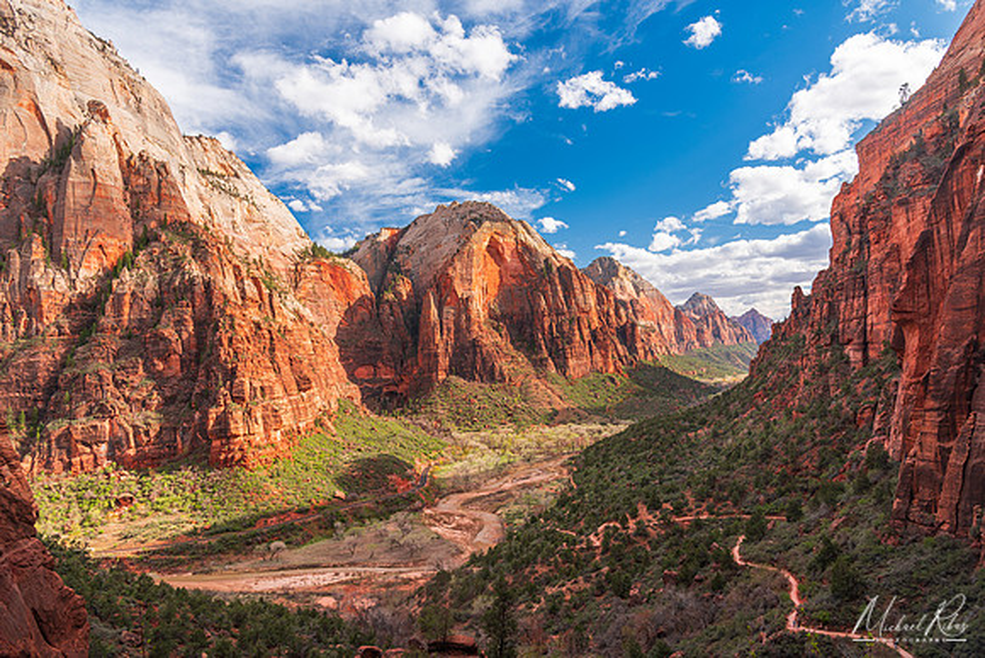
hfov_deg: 73.7
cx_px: 492
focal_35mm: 24
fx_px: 657
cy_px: 329
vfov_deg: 53.2
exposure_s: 1/90
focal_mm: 24
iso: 100
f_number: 8
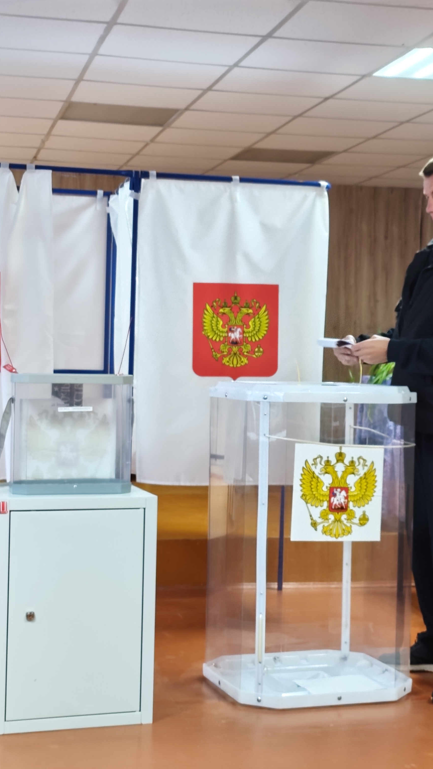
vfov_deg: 31.4
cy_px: 385
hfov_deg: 17.9
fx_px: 1367
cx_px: 314
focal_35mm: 67
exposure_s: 1/38.2
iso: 1250
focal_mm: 6.07
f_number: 1.7
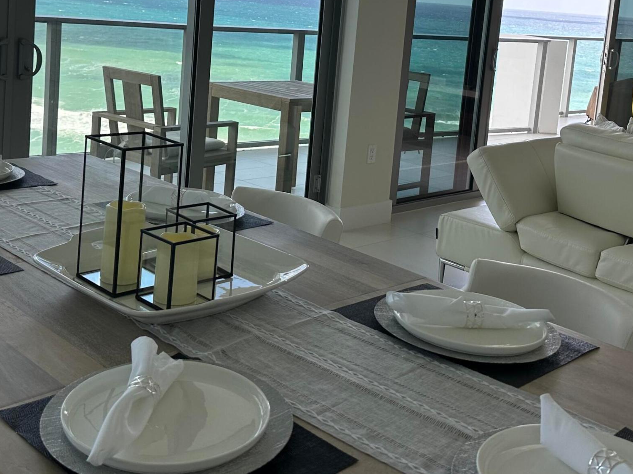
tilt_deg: -6.9
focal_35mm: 46
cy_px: 92
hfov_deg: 41.2
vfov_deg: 30.7
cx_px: 302
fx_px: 841
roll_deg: -4.4
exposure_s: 1/903
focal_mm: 6.86
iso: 80
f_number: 1.78
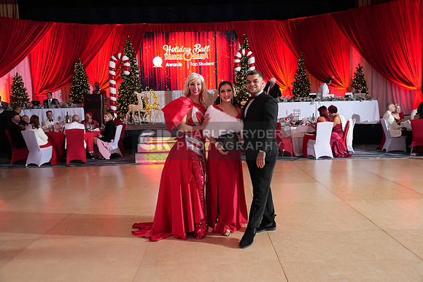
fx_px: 364
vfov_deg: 42.3
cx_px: 212
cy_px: 141
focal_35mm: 31
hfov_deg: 60.3
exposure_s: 1/200
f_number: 4
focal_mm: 31
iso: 3200
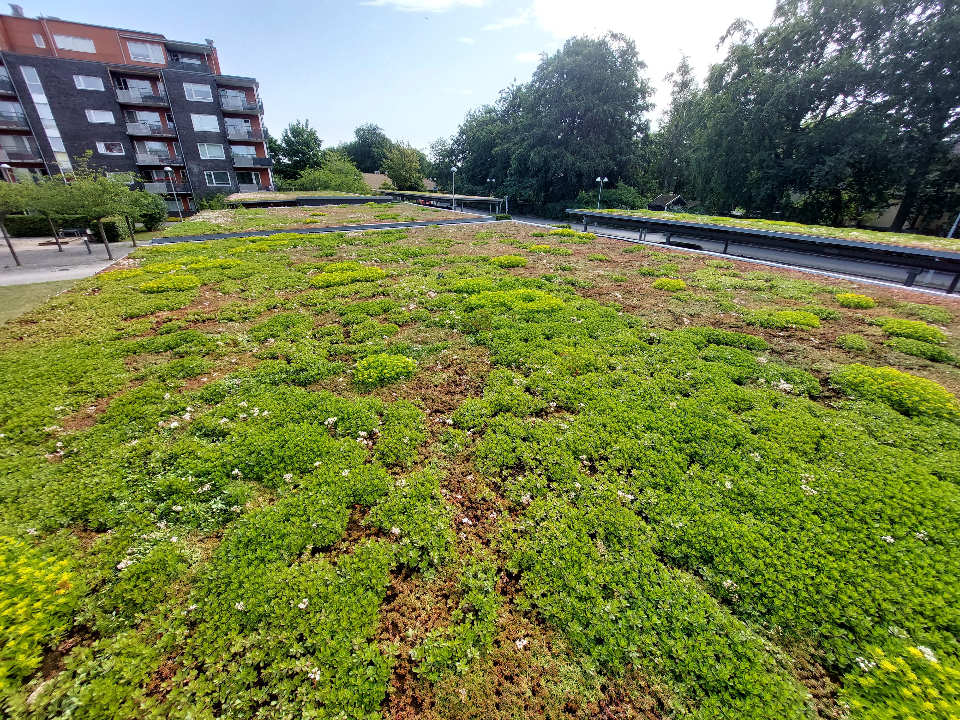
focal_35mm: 13
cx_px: 480
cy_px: 360
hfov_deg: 106.2
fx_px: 361
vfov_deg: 89.9
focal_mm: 1.74
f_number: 2.2
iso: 50
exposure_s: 1/480
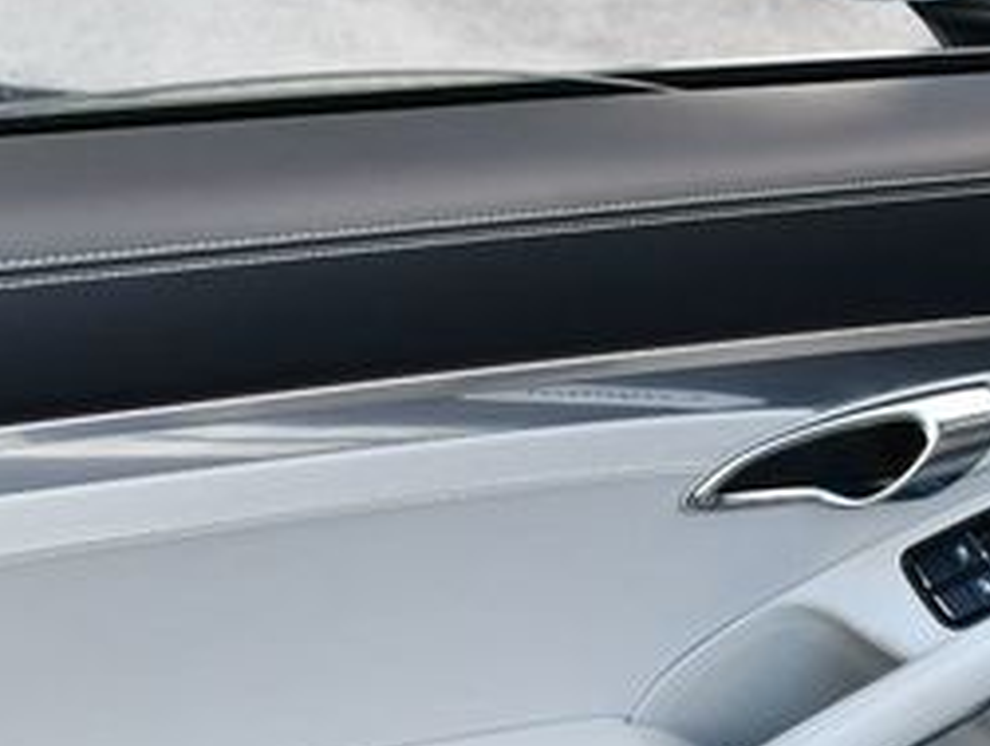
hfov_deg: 20.0
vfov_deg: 15.0
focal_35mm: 98
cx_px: 402
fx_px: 2807
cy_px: 667
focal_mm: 20
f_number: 4.5
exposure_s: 1/250
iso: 400
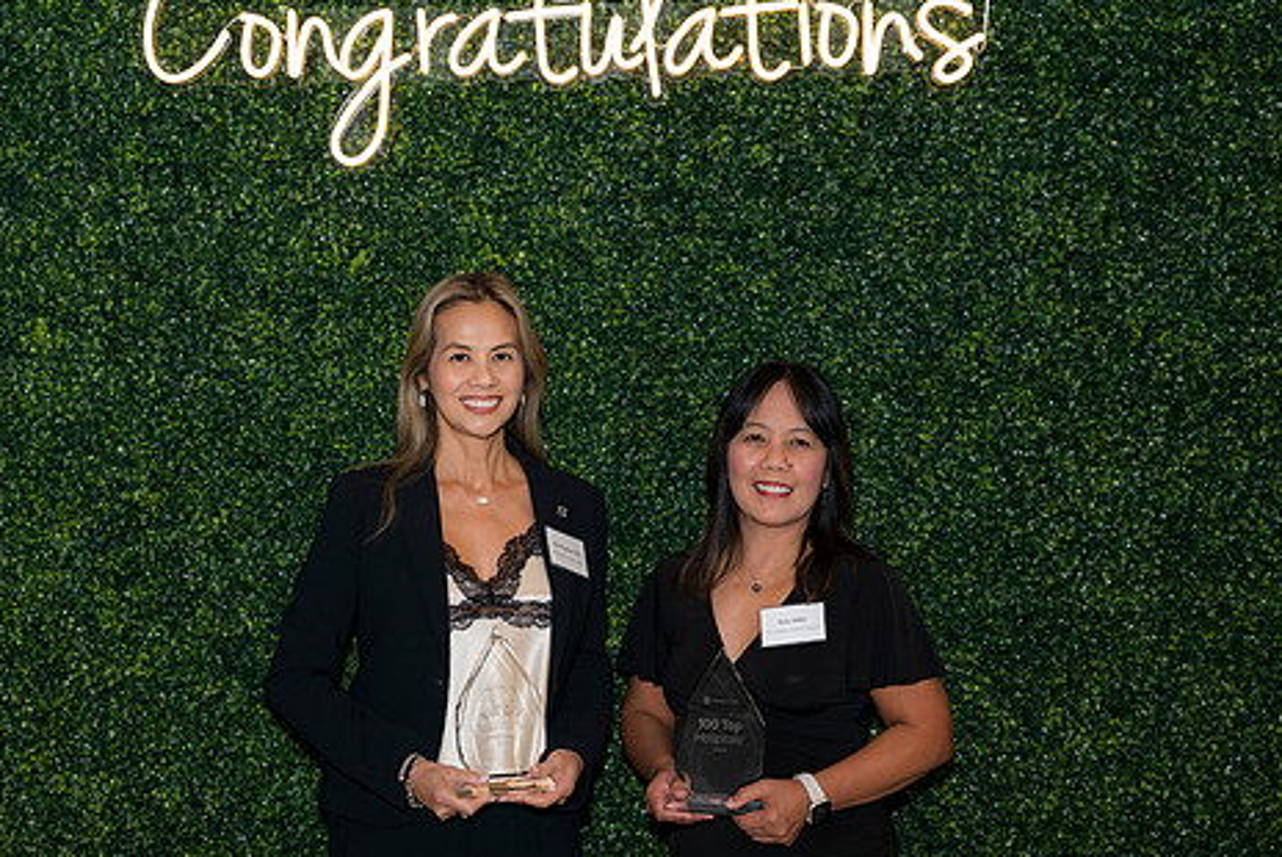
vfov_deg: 24.6
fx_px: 1960
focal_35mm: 55
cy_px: 502
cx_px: 600
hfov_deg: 36.2
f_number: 5
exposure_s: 1/160
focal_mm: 44
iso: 400
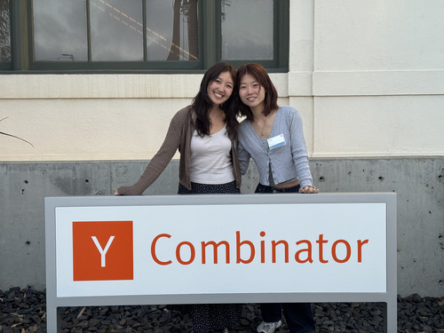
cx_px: 222
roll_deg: +0.9
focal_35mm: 48
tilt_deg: -3.0
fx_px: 616
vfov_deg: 30.3
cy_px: 166
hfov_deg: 39.7
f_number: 1.78
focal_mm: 6.76
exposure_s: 1/60
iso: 100
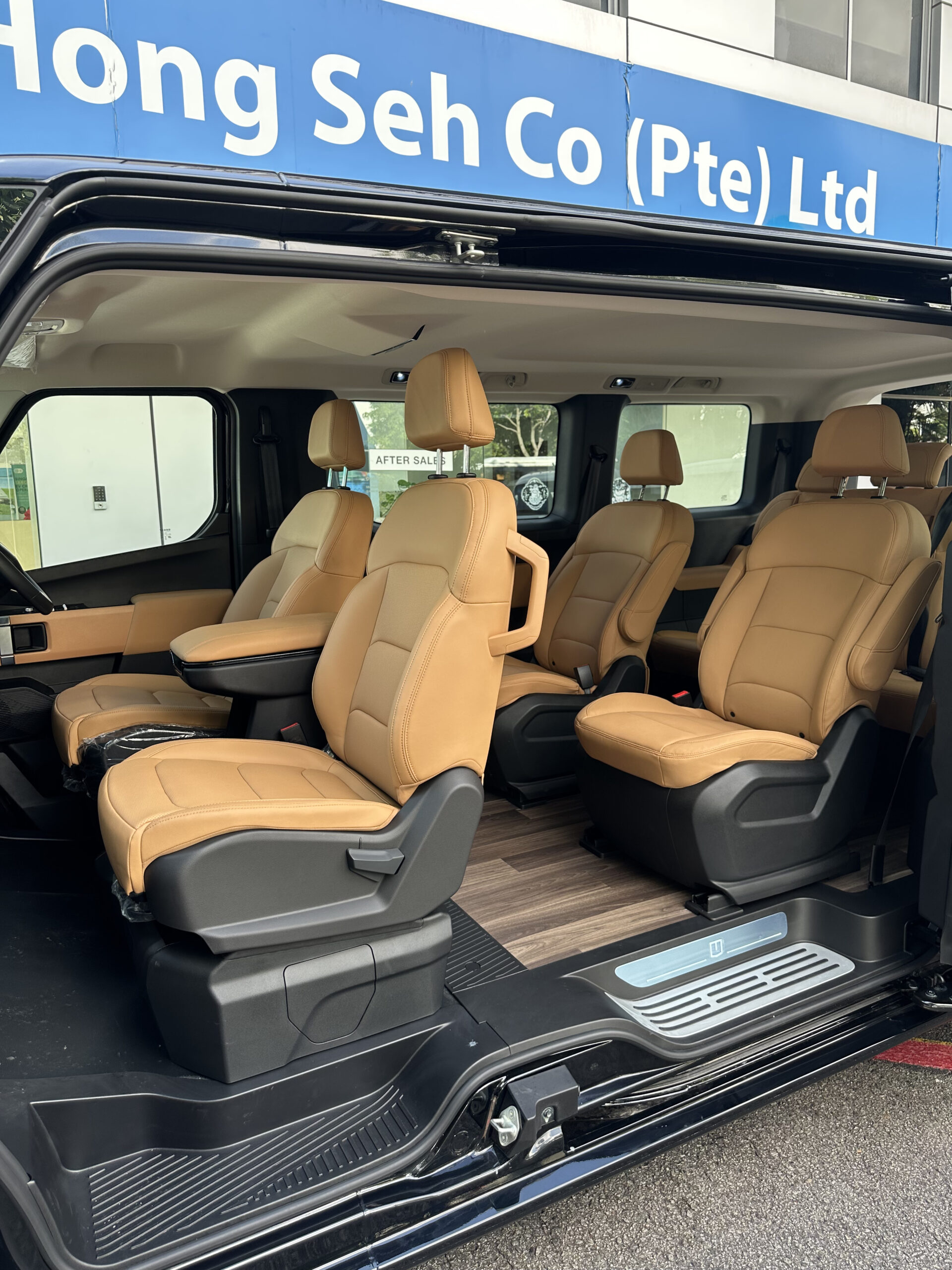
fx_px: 880
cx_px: 476
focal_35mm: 24
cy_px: 635
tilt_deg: -7.2
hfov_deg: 56.8
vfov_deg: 71.6
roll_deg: +1.0
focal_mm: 6.86
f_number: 1.78
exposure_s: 1/138
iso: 64
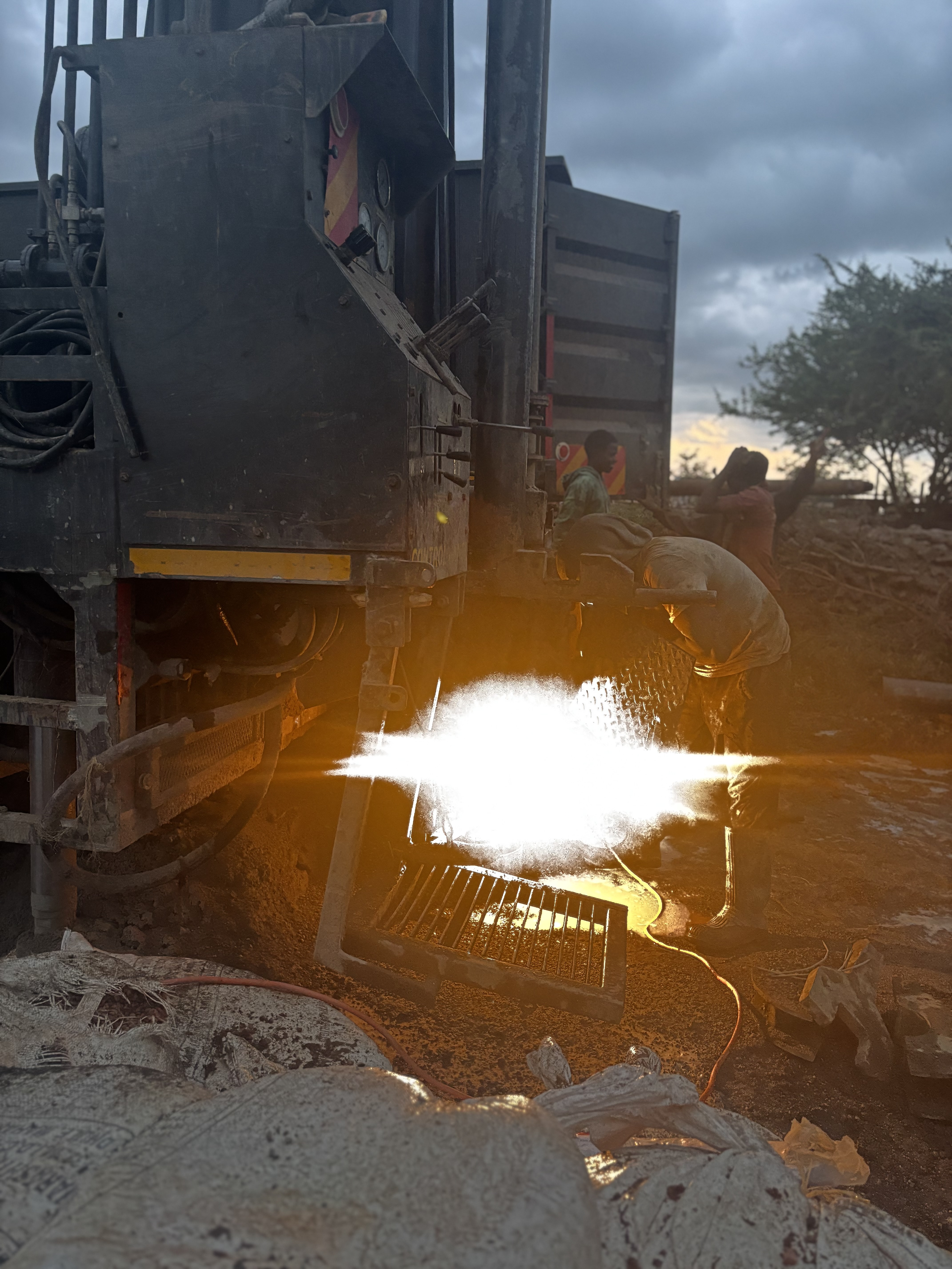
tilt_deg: -8.2
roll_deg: -3.1
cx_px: 476
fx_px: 953
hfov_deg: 53.1
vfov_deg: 67.3
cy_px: 634
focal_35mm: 26
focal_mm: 5.96
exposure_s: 1/51
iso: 400
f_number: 1.6
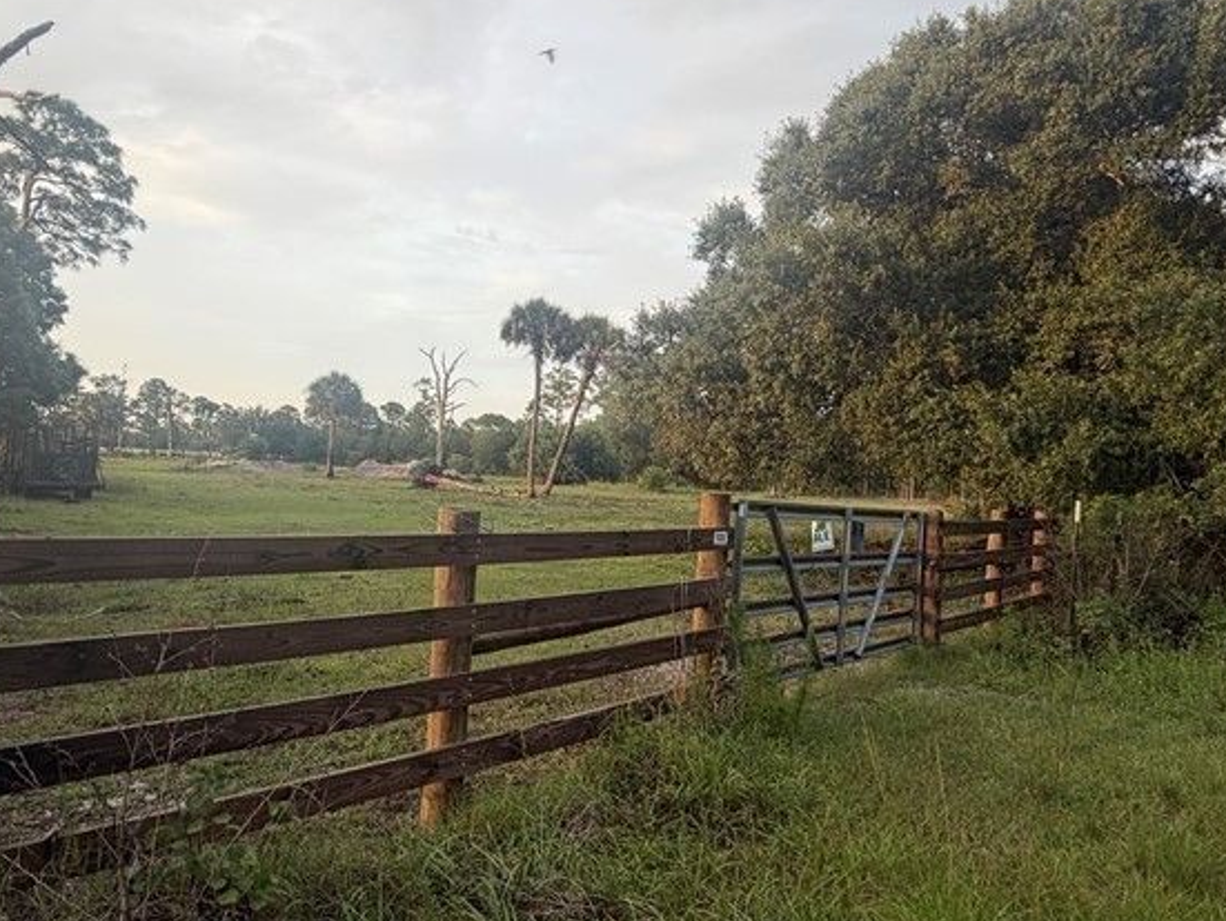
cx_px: 614
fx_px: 921
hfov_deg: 67.3
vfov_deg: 53.1
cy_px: 465
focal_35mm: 26
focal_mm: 2.22
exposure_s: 1/121
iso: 64
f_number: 2.2
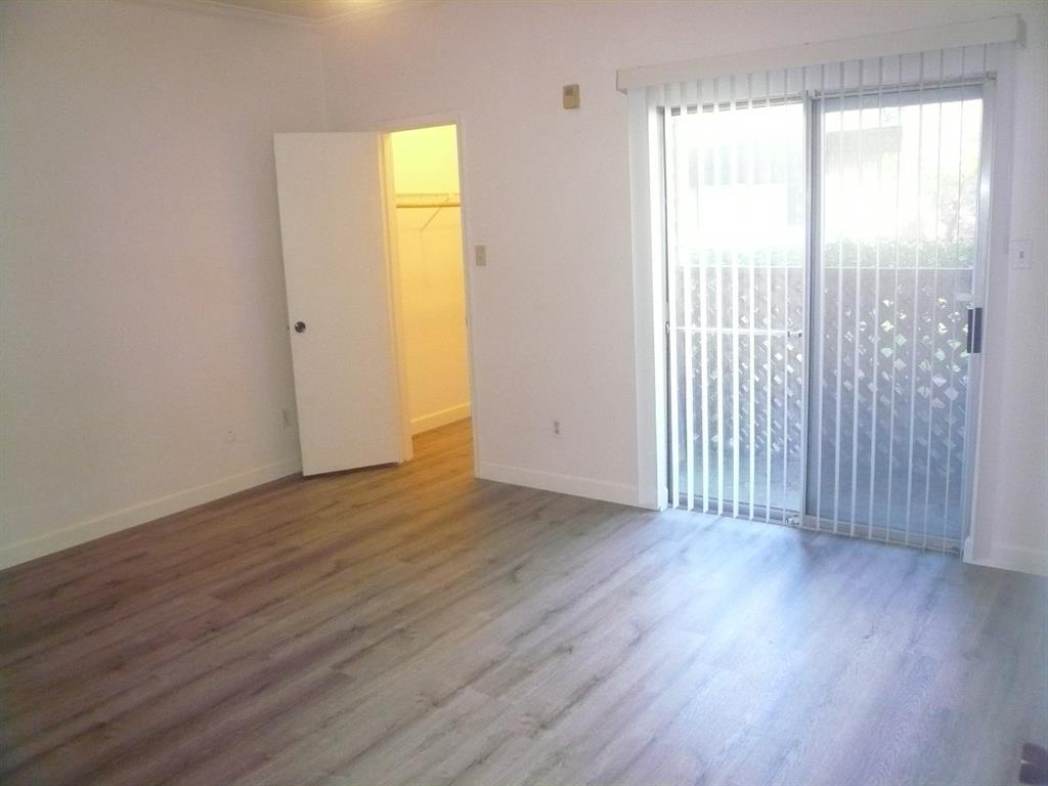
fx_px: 848
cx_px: 524
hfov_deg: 63.4
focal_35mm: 28
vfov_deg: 49.7
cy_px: 393
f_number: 2.8
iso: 400
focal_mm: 4.6
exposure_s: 1/30
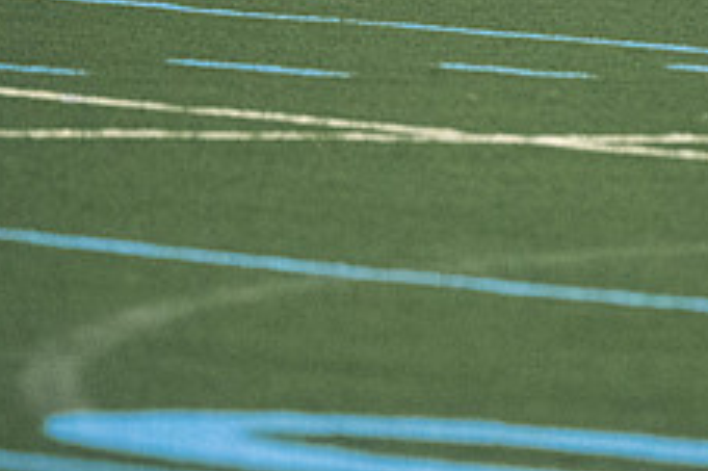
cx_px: 586
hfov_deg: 2.7
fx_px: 15034
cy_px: 0
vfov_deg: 1.8
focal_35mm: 765
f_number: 2.8
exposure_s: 1/500
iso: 10000
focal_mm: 200
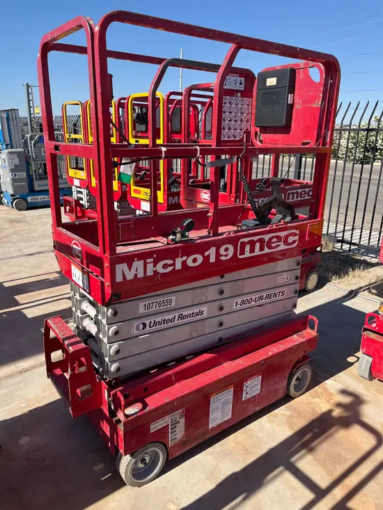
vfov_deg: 67.3
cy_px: 255
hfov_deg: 53.1
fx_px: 383
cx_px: 192
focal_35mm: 26
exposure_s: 1/2179
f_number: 1.6
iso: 50
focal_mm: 5.1
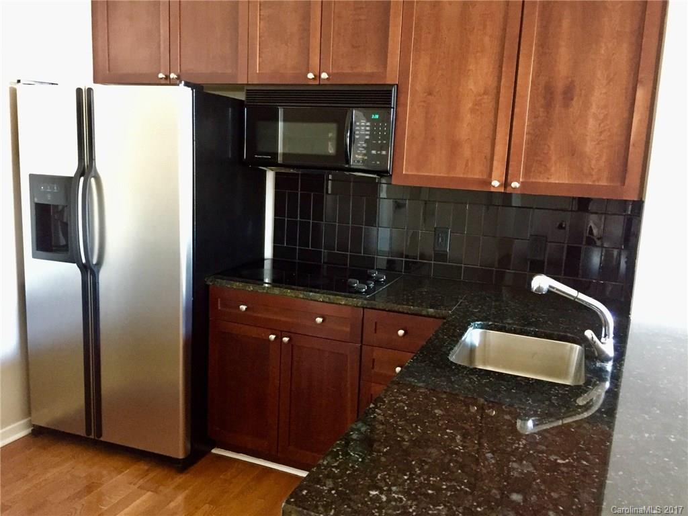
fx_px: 576
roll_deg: -3.5
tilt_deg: -8.7
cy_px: 258
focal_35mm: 29
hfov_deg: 61.7
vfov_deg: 48.2
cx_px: 344
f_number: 2.2
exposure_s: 1/15
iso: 400
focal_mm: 4.15
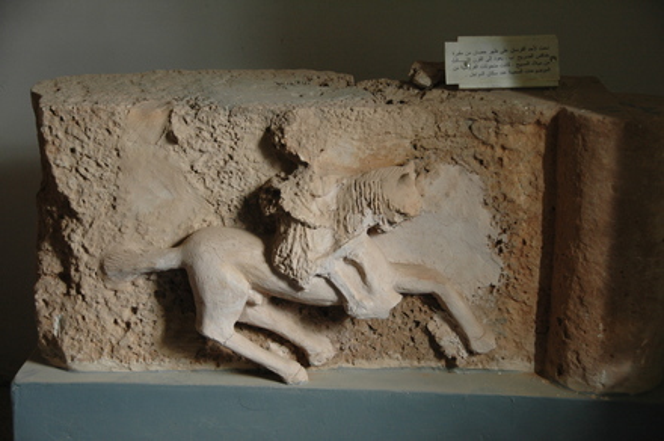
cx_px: 332
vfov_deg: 16.5
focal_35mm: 82
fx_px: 1519
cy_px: 220
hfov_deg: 24.7
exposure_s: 1/80
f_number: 4.8
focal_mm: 55
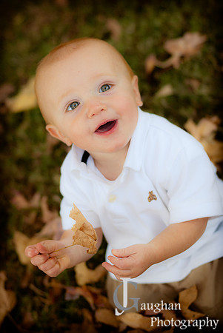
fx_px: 695
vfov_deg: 27.0
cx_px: 112
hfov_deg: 18.2
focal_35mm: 75
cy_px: 166
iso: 400
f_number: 2.5
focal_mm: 50
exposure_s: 1/800
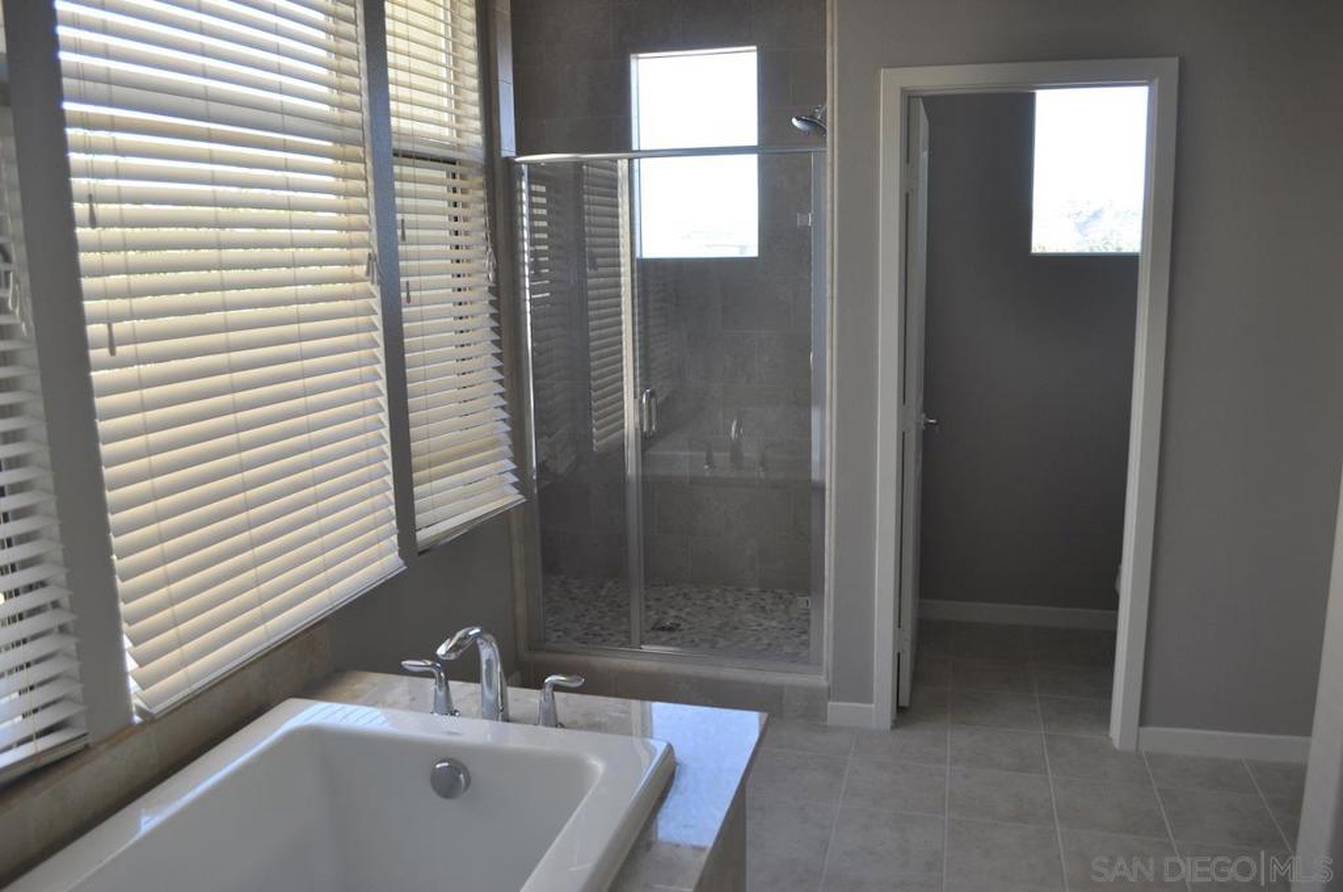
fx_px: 1006
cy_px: 446
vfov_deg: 47.8
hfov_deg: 67.4
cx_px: 672
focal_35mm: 27
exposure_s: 1/125
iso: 320
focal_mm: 18
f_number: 5.6
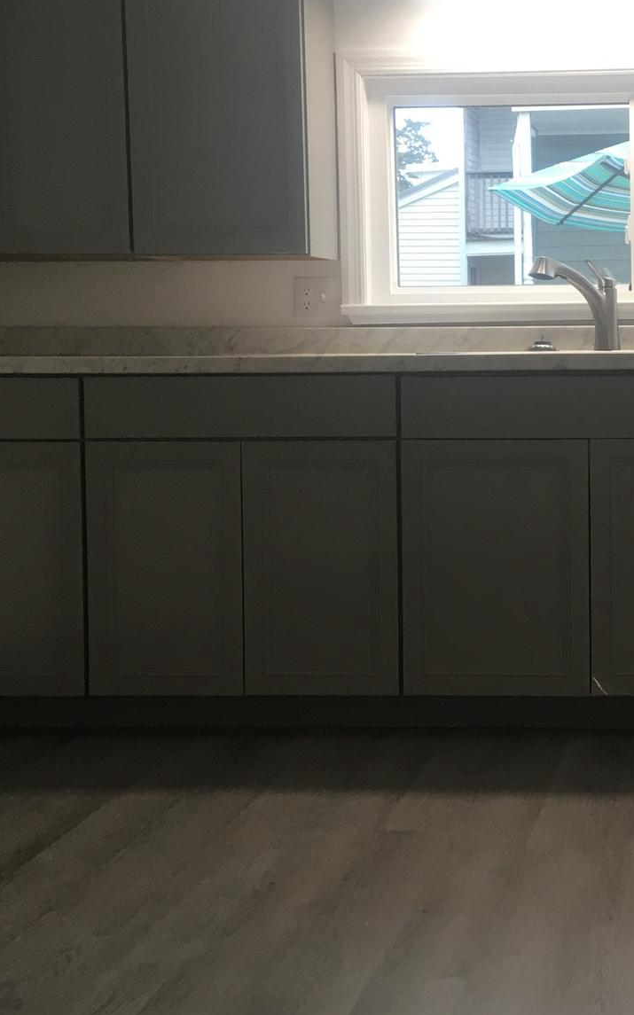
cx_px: 638
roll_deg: +1.0
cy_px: 431
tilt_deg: -4.6
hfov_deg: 22.6
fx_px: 1521
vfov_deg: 36.8
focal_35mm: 55
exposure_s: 1/30
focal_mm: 4.15
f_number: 2.2
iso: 25
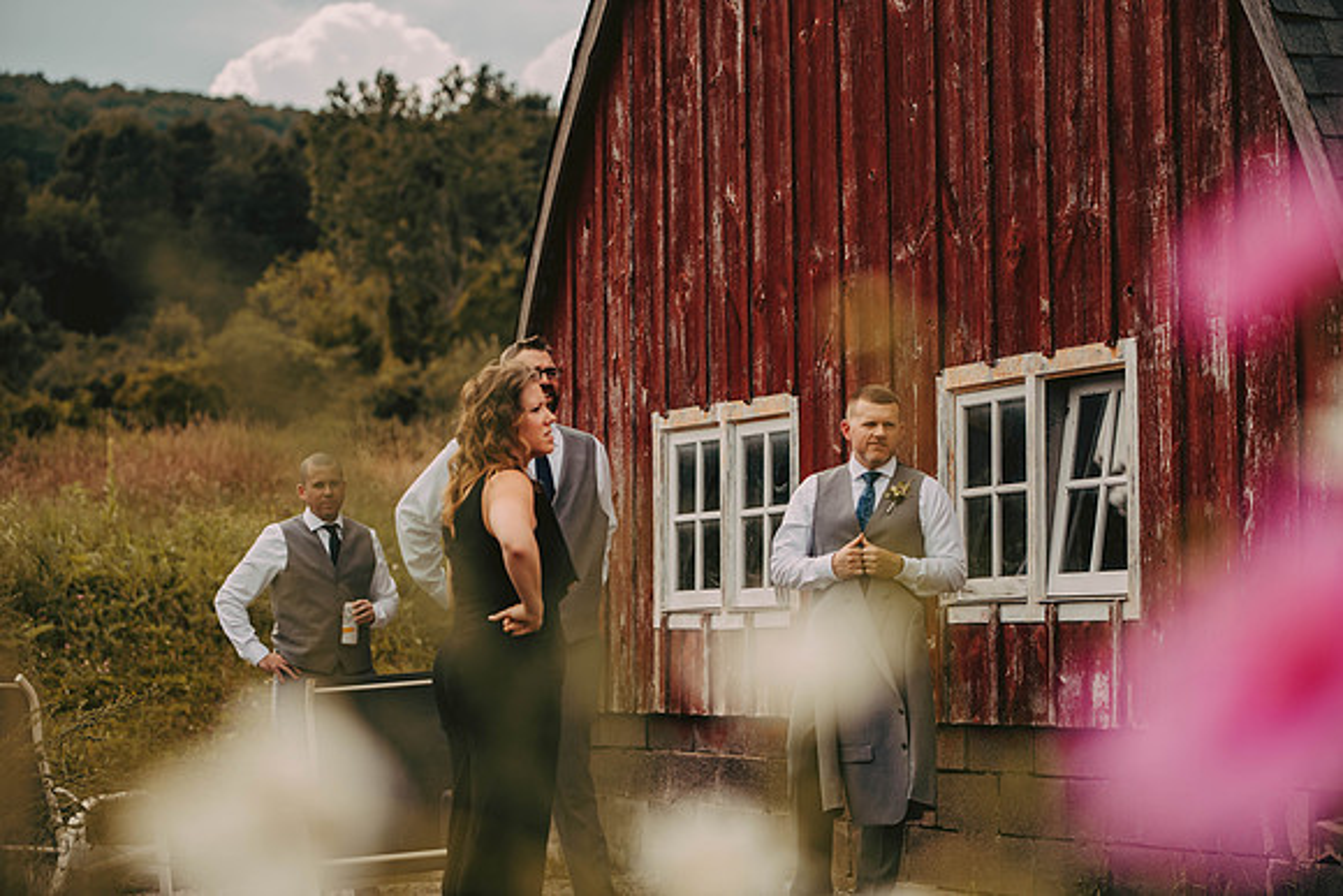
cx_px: 672
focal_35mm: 92
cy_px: 448
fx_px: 3433
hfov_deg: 22.1
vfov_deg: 14.9
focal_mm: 92
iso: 200
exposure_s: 1/2000
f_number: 2.8
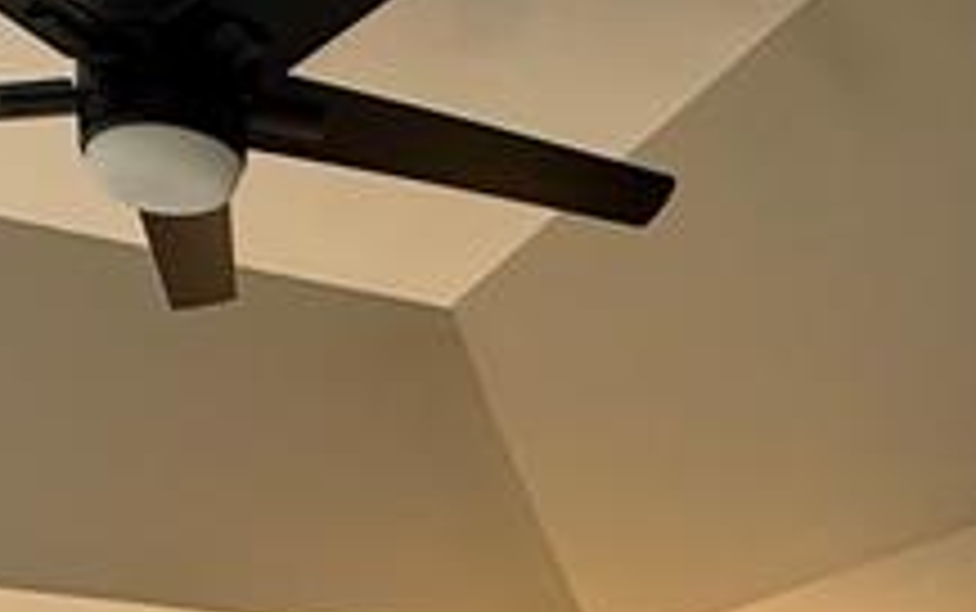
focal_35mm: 70
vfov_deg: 14.3
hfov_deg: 29.3
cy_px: 1354
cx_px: 540
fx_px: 1863
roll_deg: -2.7
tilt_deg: -11.3
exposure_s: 1/60
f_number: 2.2
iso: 250
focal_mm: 2.22
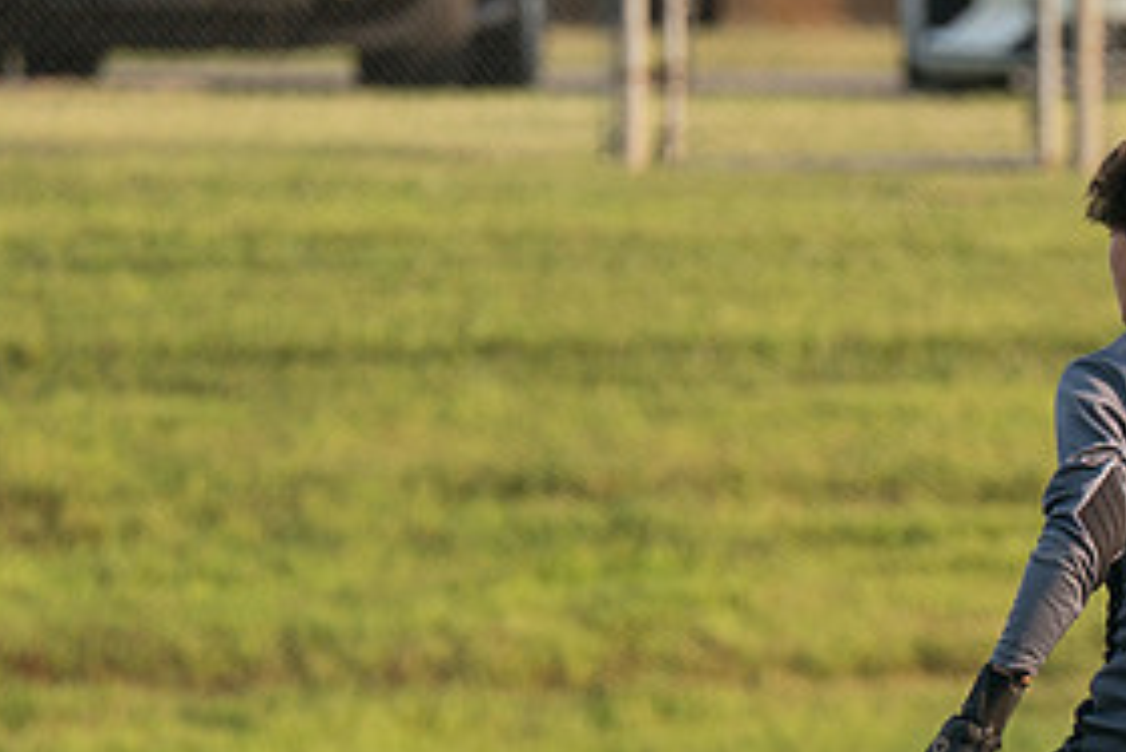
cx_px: 1256
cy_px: 544
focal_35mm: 846
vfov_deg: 1.6
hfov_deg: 2.4
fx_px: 26473
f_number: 2.8
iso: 200
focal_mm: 200
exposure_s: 1/1250
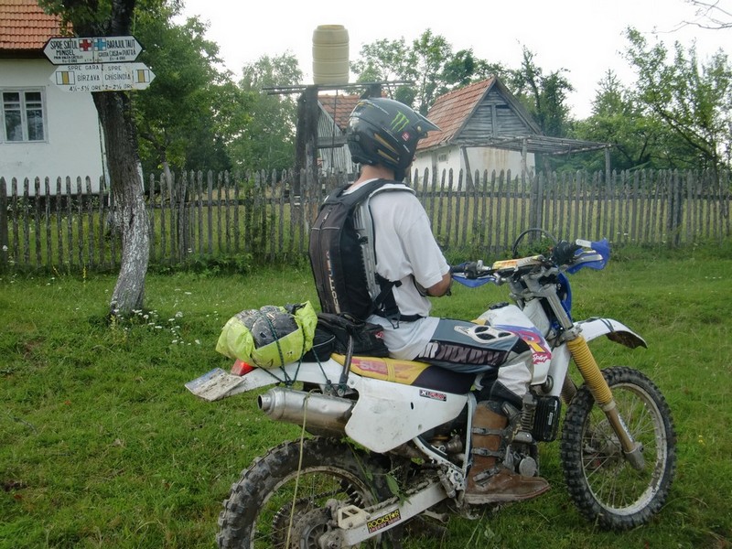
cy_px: 274
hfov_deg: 49.0
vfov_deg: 37.7
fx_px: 804
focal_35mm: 38
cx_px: 366
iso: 64
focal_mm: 6.66
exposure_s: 1/100
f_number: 3.9
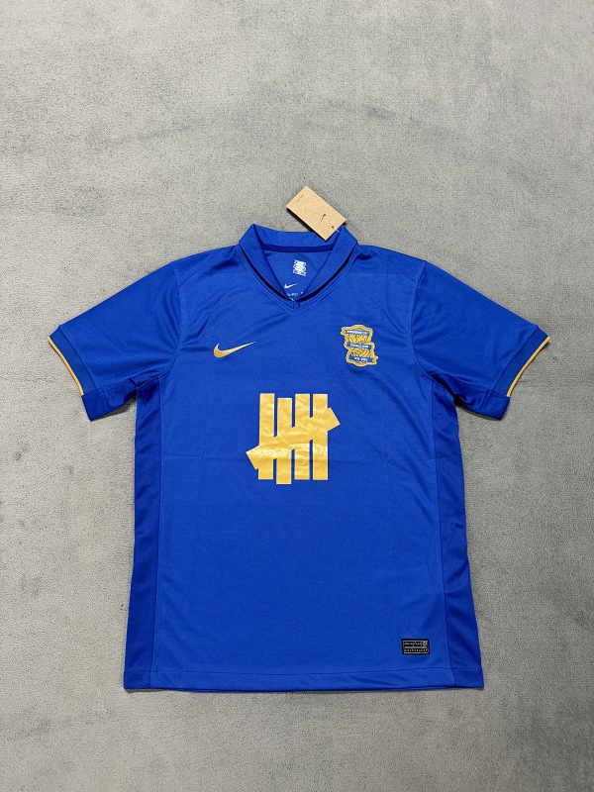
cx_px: 297
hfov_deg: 56.8
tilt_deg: -76.9
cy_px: 396
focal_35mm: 24
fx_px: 549
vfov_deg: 71.6
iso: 250
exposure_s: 1/50
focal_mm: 6.76
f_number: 1.78
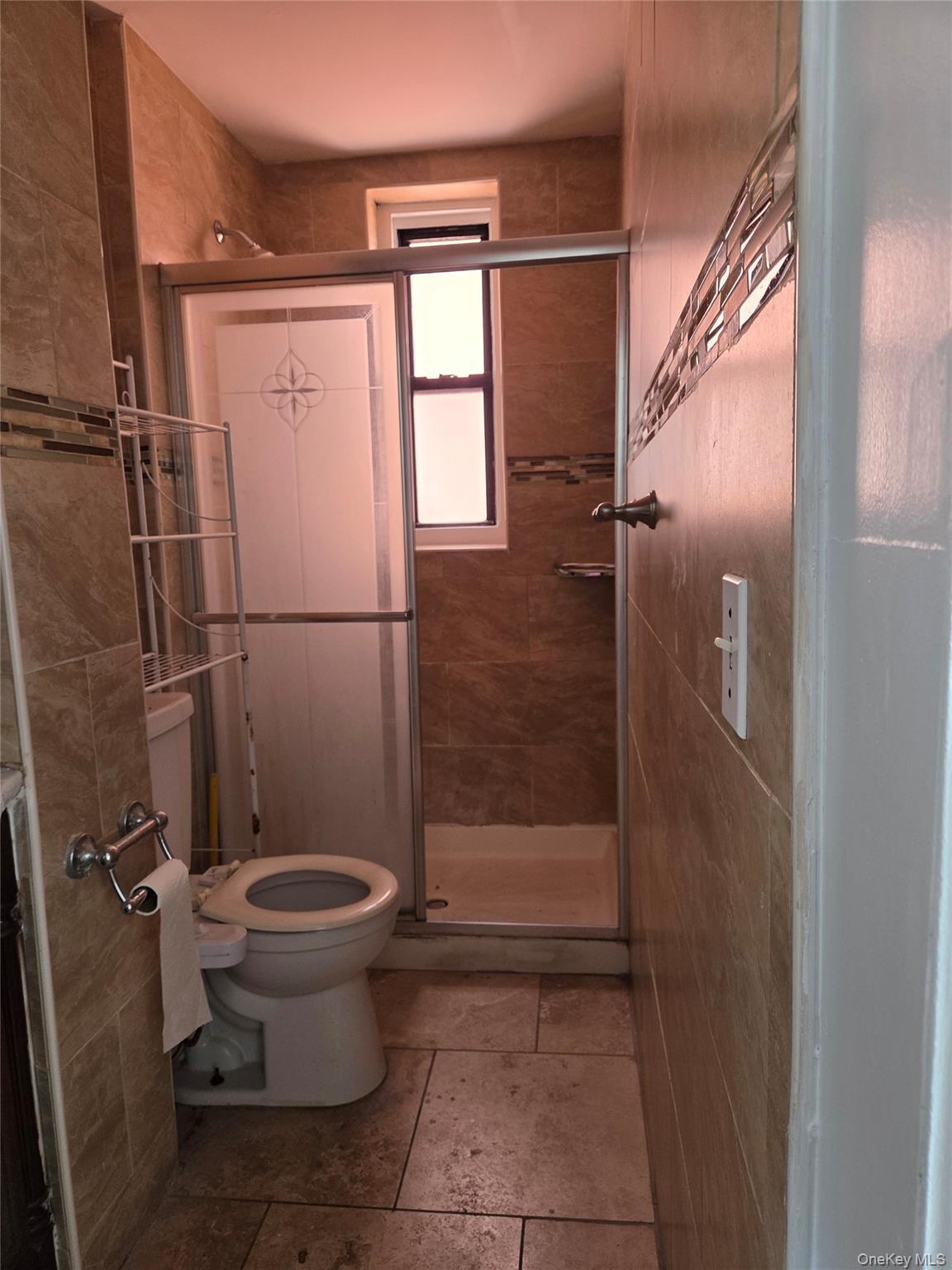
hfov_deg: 58.9
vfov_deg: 73.9
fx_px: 843
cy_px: 635
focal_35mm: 23
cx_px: 476
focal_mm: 5.4
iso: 320
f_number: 1.8
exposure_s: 1/120
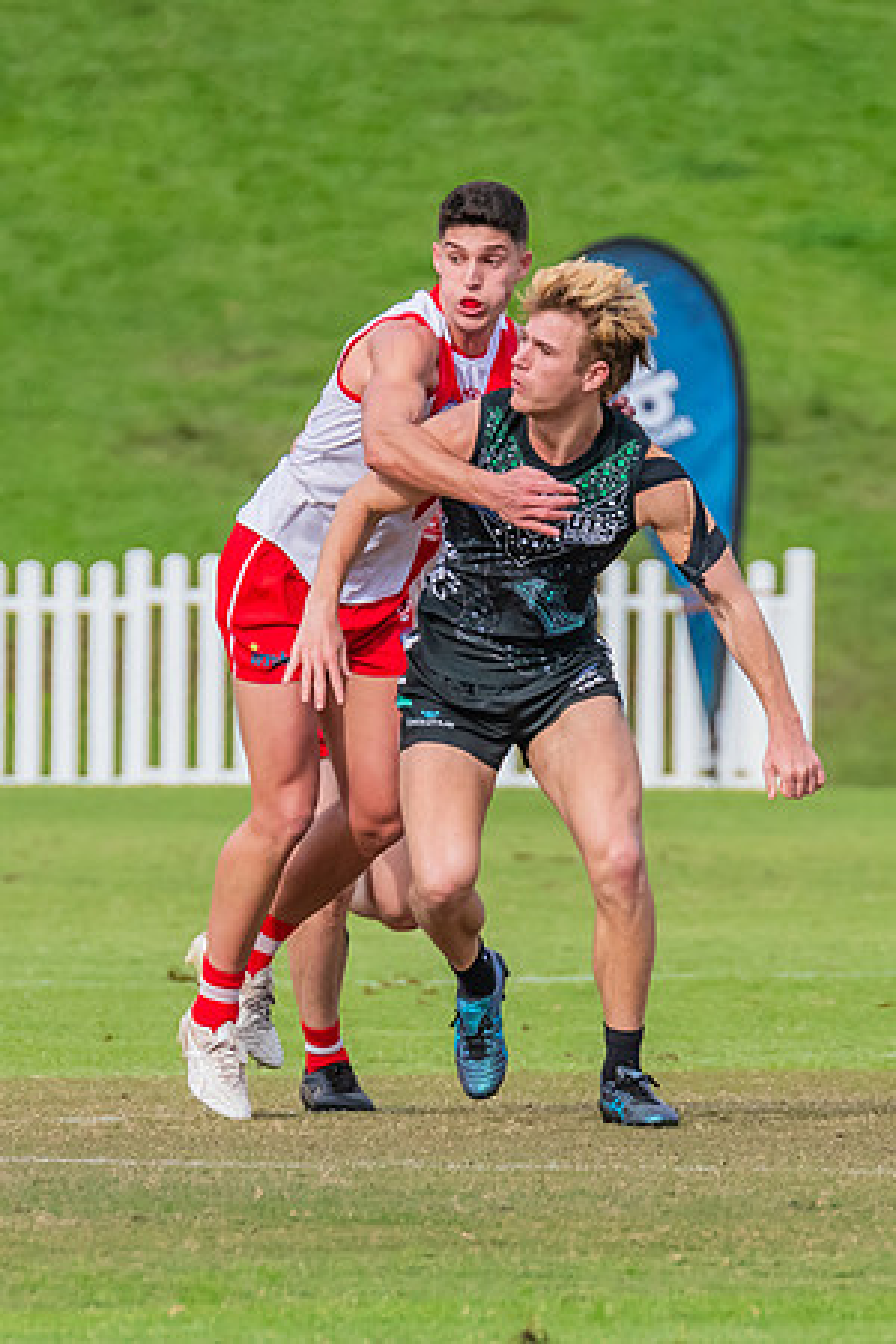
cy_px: 525
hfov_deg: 1.2
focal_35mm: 1144
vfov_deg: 1.8
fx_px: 42702
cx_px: 574
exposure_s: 1/1600
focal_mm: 420
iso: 800
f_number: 8
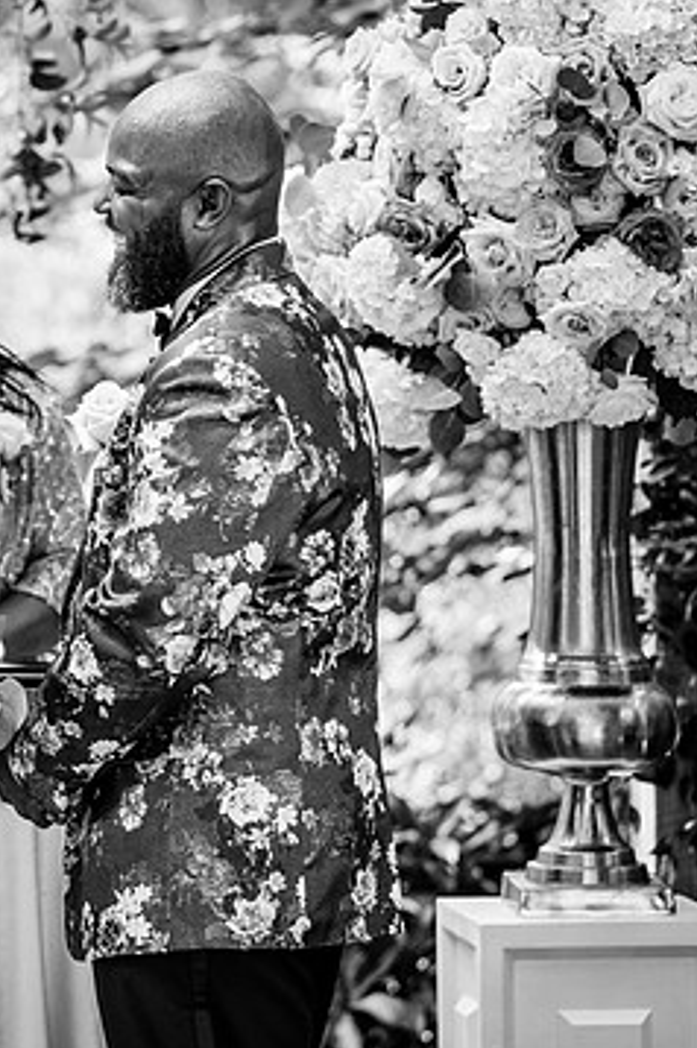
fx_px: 6634
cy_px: 481
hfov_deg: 6.0
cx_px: 1
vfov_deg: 9.0
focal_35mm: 228
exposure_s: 1/200
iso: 400
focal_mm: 137
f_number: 4
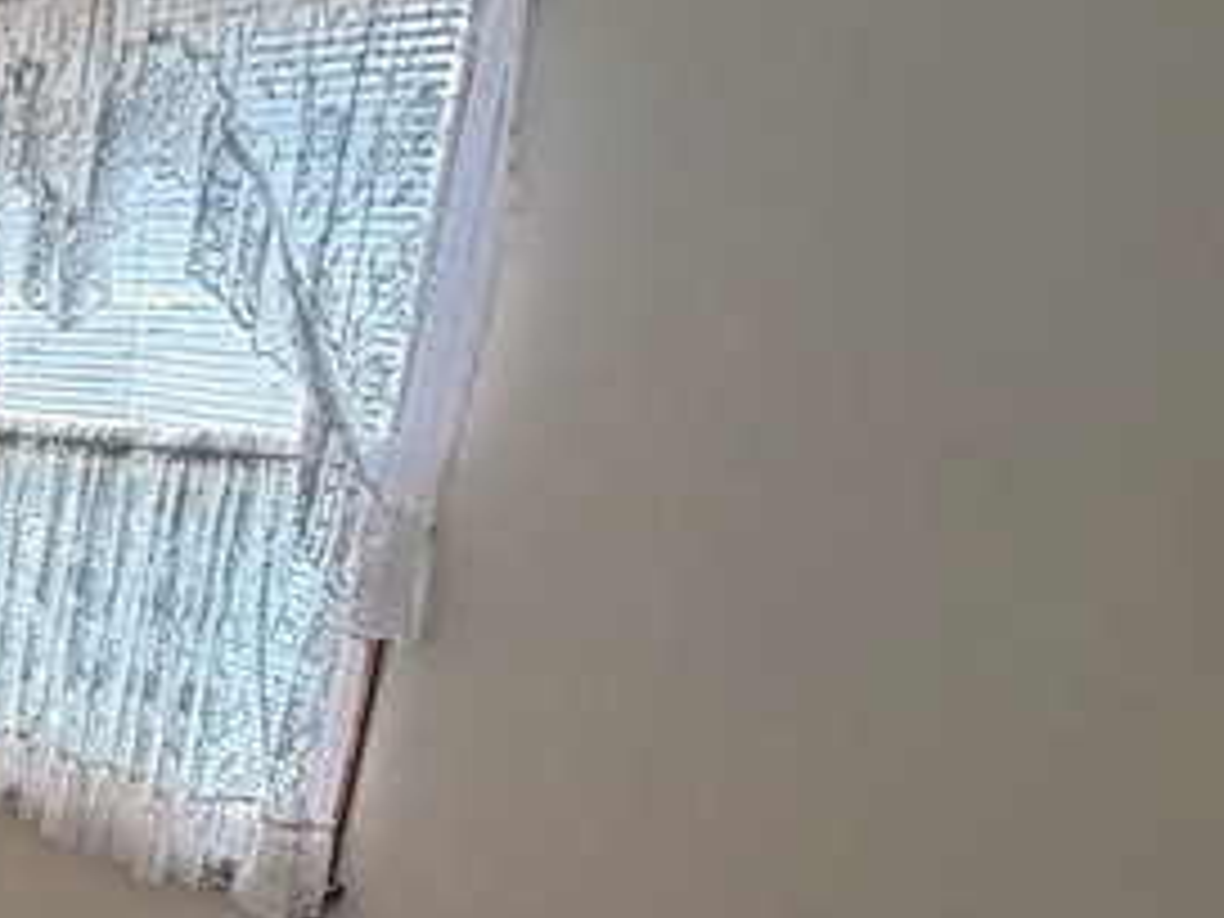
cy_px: 891
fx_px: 1167
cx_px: -140
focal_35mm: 33
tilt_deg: -25.9
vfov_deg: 38.7
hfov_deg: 42.6
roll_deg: +0.0
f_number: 2.2
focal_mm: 2.22
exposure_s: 1/60
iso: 250
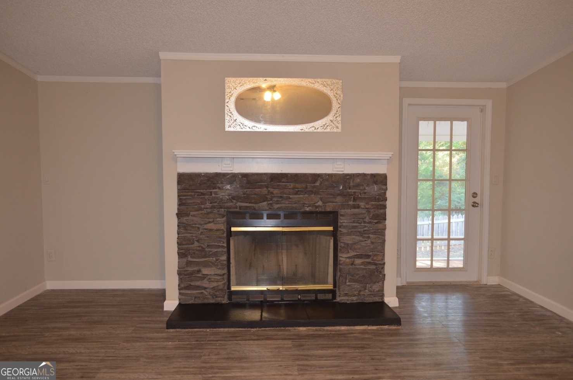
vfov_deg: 47.7
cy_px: 190
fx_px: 429
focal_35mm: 27
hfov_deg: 67.5
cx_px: 286
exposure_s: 1/30
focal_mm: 18
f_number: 3.5
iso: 800
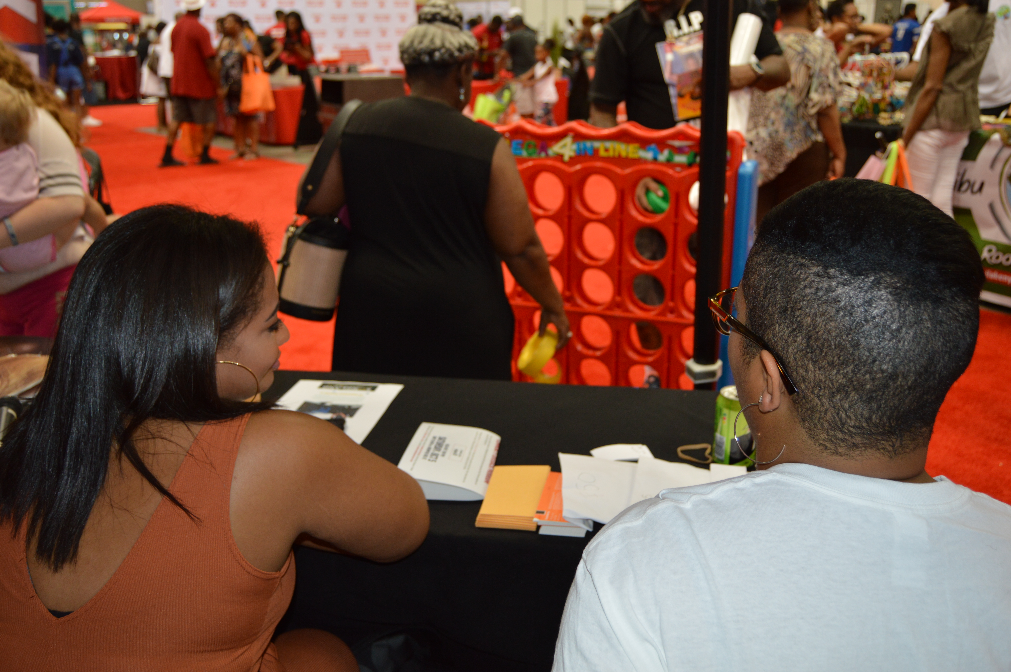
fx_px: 926
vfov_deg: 39.9
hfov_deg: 57.3
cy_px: 336
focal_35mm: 33
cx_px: 506
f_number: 4
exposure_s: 1/60
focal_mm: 22
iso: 400
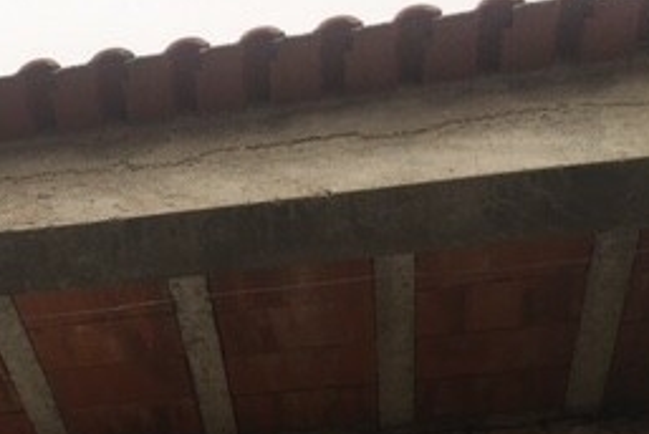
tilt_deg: +37.2
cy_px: 593
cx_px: -3
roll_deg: -6.4
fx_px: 1354
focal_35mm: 75
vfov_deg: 17.0
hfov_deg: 25.6
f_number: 2.2
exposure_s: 1/1202
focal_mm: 4.15
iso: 25
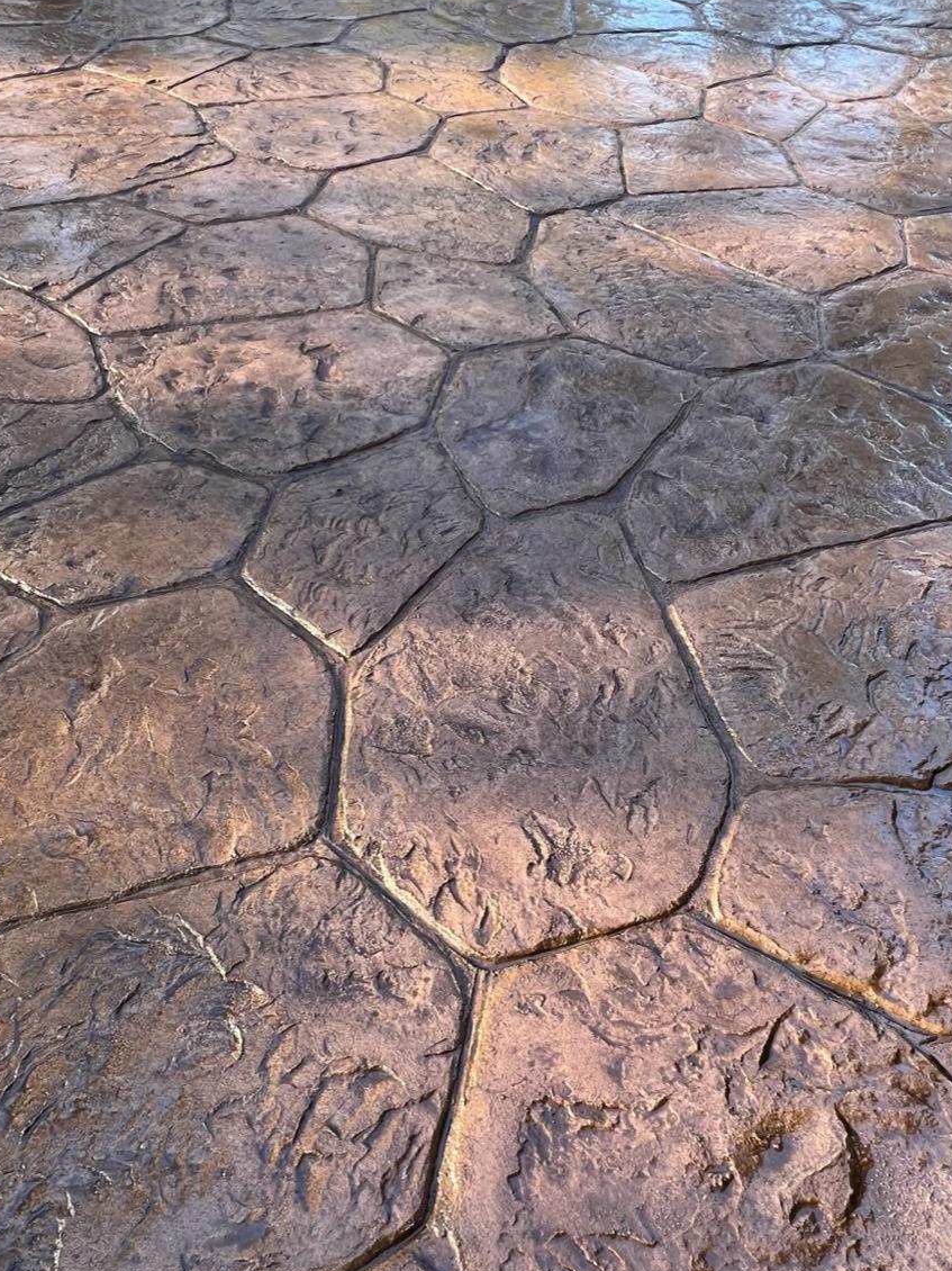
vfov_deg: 73.7
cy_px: 698
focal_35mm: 23
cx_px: 415
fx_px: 844
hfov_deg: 58.7
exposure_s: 1/99
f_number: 1.8
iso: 40
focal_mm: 1.57
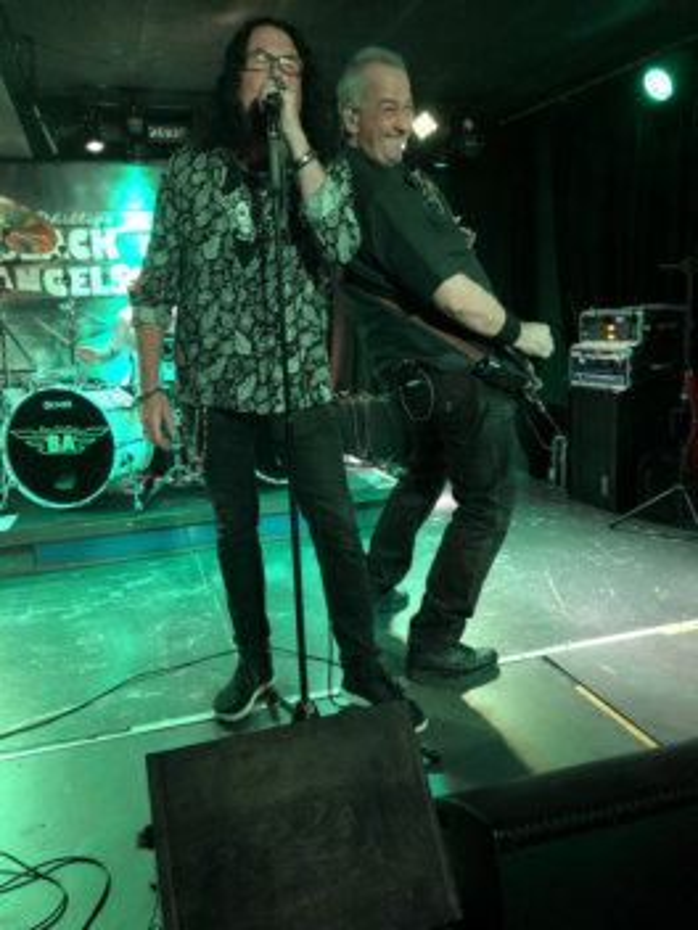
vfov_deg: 63.4
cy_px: 465
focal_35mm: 28
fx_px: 753
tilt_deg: -10.5
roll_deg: +3.0
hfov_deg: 49.7
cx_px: 349
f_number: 1.8
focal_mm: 4
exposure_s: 1/10
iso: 100
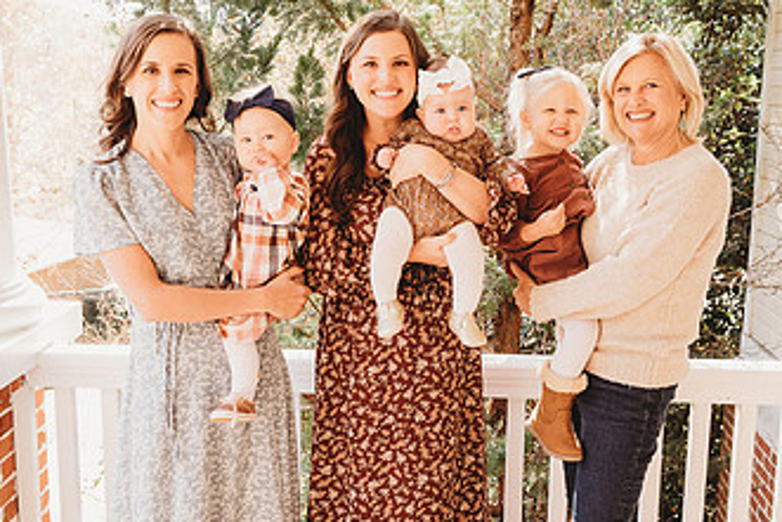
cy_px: 242
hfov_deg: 46.4
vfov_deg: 31.9
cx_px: 418
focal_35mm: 42
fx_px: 913
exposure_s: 1/200
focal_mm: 24
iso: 400
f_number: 4.5
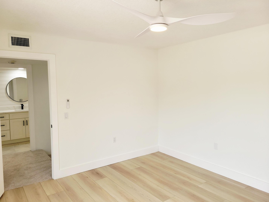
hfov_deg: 67.3
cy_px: 101
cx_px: 134
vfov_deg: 53.1
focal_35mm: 26
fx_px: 202
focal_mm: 5.4
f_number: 1.8
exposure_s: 1/120
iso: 50
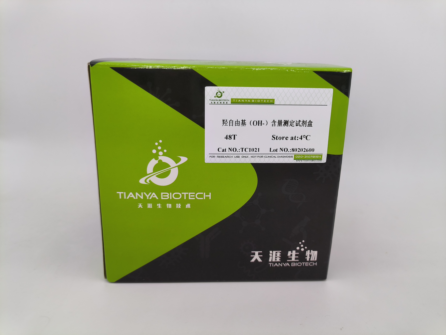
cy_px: 168
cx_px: 223
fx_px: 296
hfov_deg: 73.9
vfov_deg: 58.9
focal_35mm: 23
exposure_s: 1/100
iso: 69
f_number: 1.79
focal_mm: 4.69
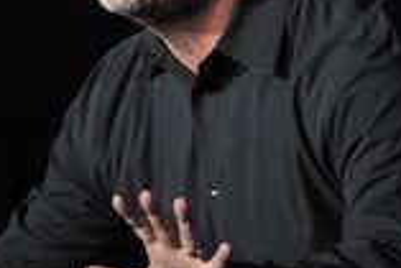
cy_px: 70
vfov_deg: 1.2
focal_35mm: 1145
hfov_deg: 1.8
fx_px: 12766
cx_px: 8
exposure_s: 1/320
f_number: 2.8
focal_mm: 300
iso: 2000
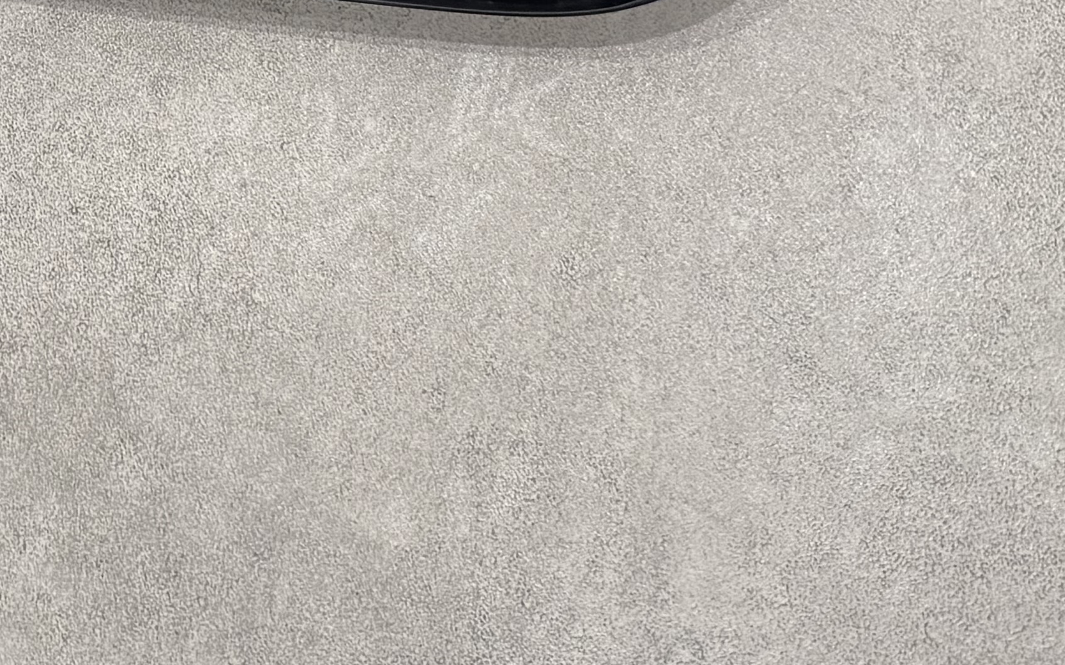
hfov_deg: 23.3
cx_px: -22
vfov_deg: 13.7
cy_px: -547
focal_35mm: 85
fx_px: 2467
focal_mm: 6.76
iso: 320
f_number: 1.78
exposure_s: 1/60
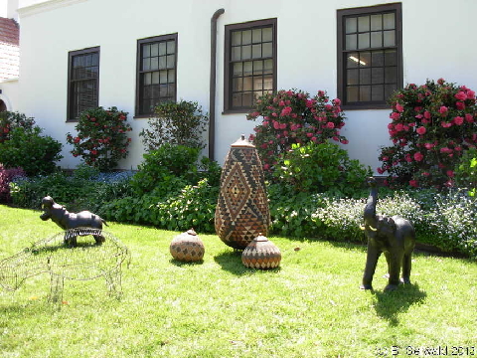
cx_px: 238
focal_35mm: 38
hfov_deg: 49.0
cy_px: 179
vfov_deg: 37.7
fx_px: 524
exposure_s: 1/249
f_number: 2.9
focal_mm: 6.3
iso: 79
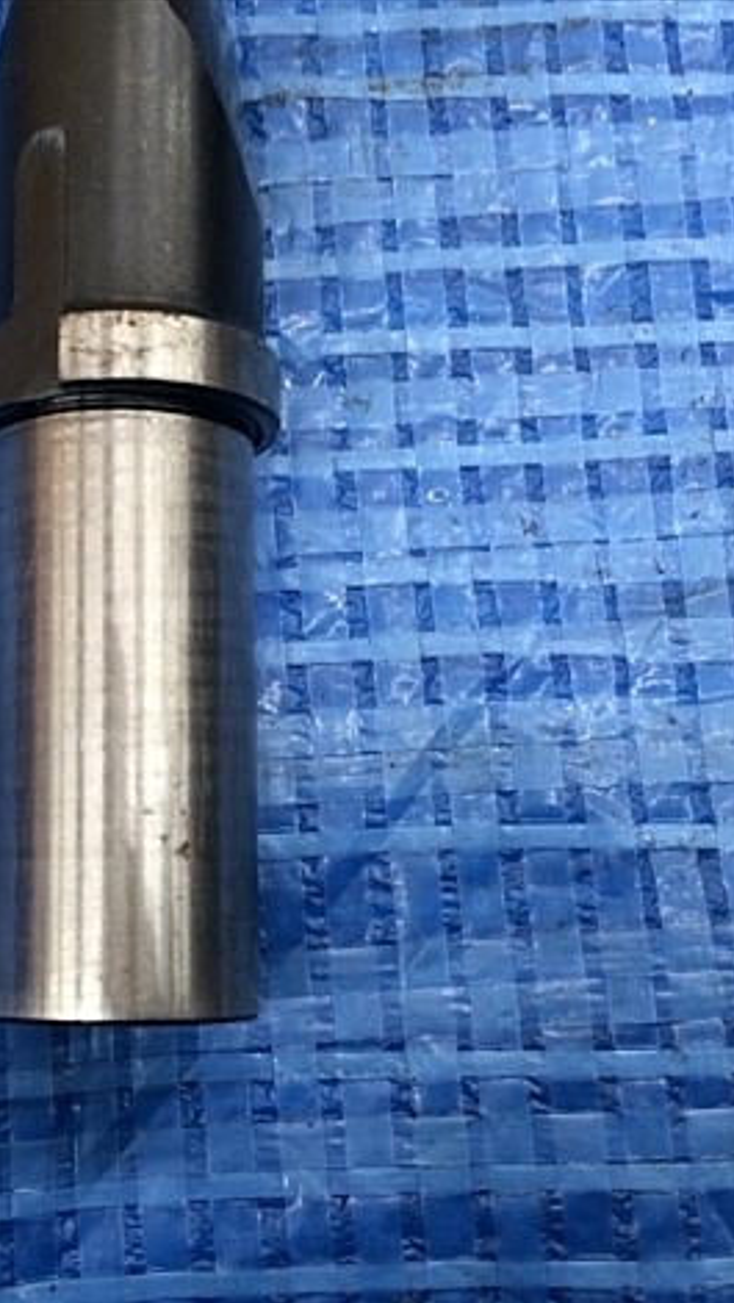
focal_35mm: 43
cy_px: 663
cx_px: 125
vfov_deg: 47.3
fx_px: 1485
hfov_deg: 27.1
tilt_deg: -81.6
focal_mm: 4.15
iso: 125
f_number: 2.2
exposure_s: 1/30
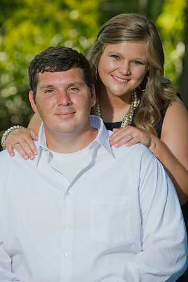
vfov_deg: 10.3
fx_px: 1570
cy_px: 141
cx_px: 94
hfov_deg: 6.9
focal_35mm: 200
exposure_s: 1/250
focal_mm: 200
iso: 320
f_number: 5.6
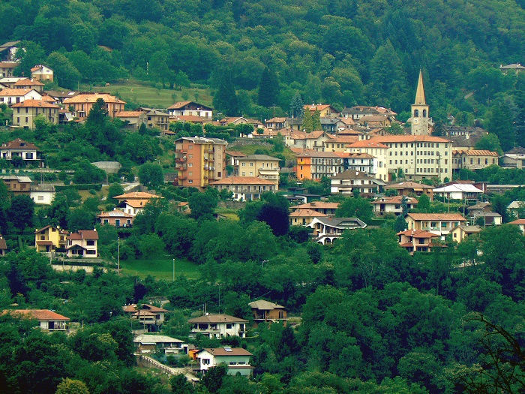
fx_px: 4717
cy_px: 197
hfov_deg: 6.4
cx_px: 262
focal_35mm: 311
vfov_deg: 4.8
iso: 80
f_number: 5.6
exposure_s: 1/125
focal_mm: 51.8
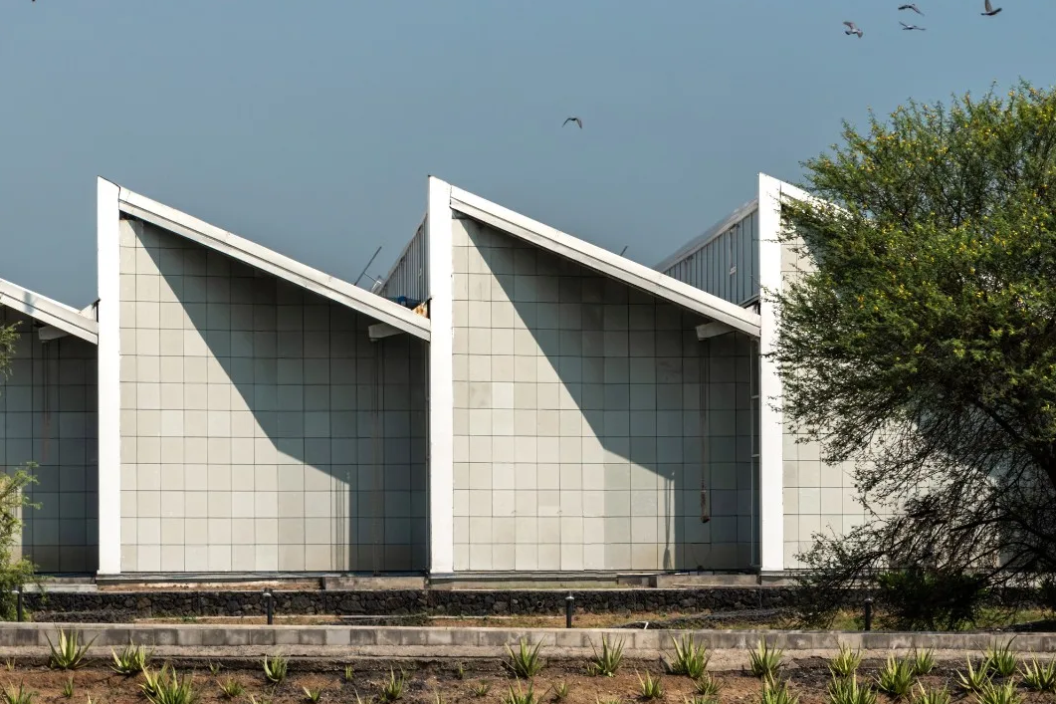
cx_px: 529
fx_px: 5308
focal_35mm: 181
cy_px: 406
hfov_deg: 11.4
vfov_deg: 7.6
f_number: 16
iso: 100
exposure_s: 1/250
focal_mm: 120
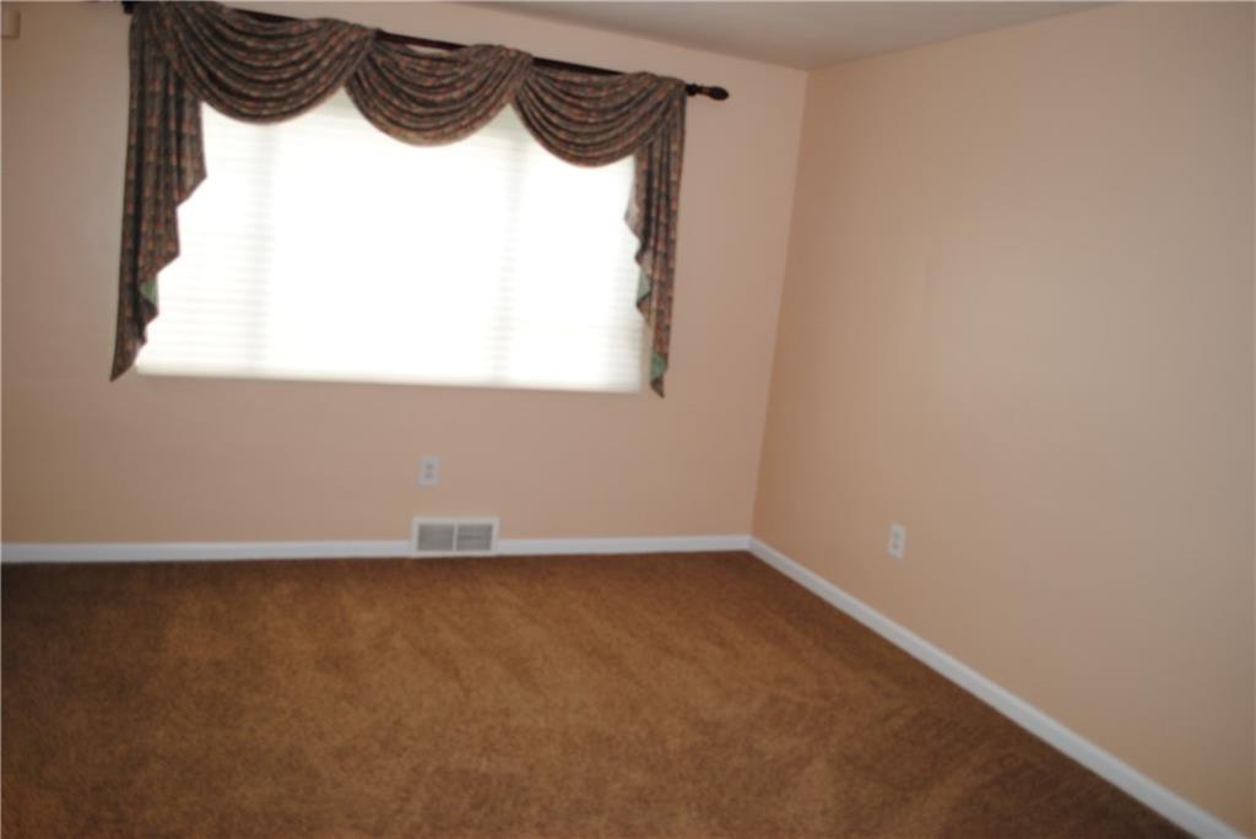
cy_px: 420
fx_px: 942
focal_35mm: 27
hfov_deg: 67.4
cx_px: 628
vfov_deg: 48.0
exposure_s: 1/60
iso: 200
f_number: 3.5
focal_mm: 18
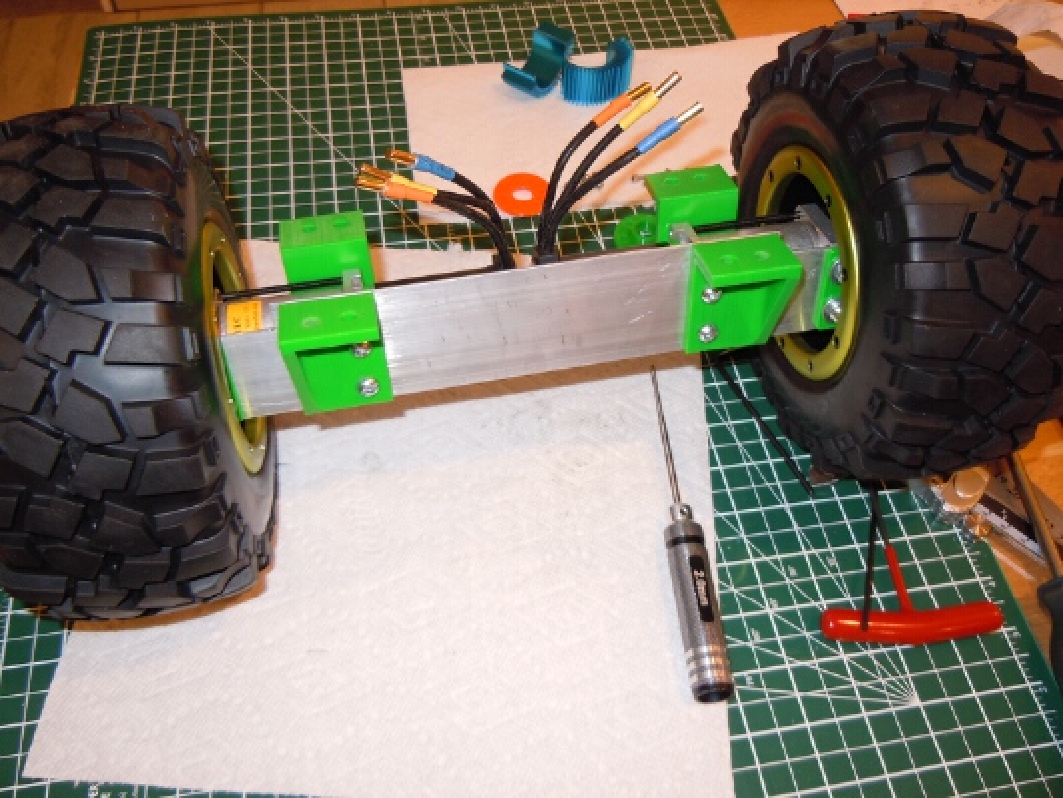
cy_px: 399
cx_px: 532
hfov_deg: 60.0
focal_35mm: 30
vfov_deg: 46.8
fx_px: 921
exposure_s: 1/30
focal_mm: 5.4
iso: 200
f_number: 3.5
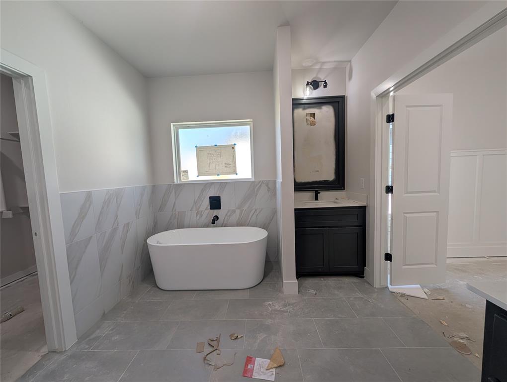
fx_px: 176
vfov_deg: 94.6
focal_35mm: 12
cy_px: 191
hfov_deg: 110.5
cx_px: 254
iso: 57
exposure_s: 1/547
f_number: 1.7
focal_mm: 2.02
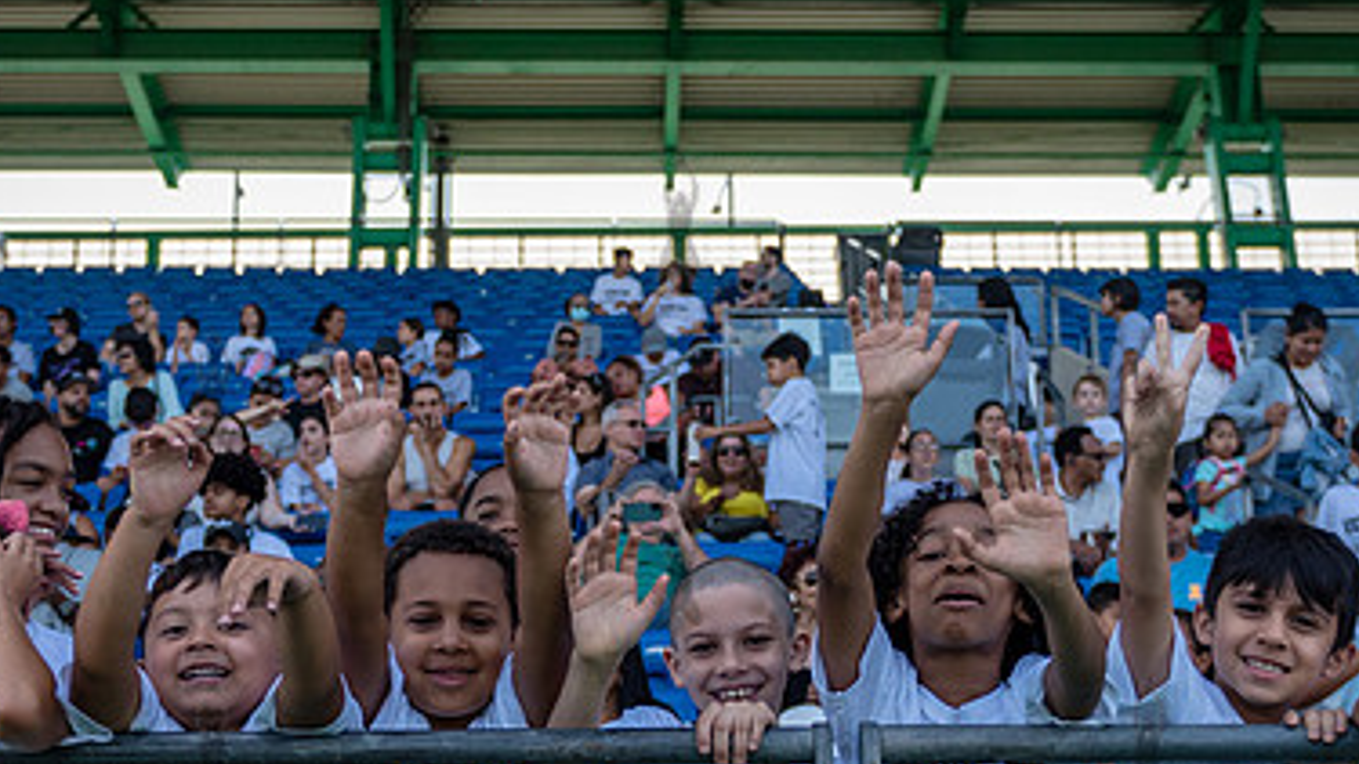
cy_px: 592
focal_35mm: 62
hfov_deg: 33.8
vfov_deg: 19.3
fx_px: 2234
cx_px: 676
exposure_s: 1/4000
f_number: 2.8
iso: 400
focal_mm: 29
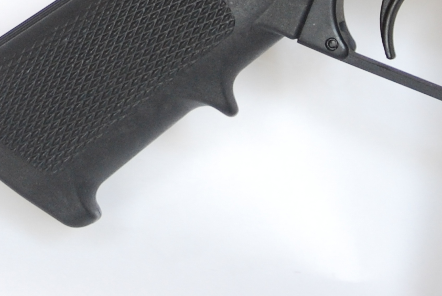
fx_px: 5251
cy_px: -327
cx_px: -98
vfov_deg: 3.2
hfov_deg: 4.8
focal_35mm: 427
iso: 400
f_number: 4.2
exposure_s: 1/8
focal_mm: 62
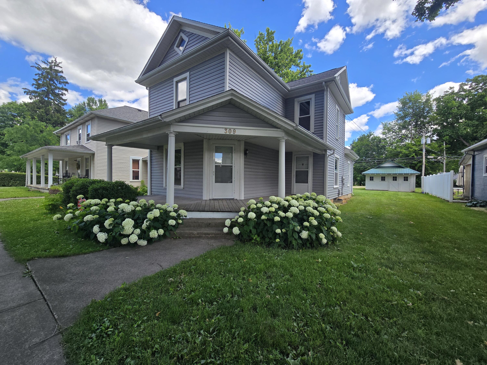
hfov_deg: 106.2
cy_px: 182
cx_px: 244
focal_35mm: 13
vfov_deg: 89.9
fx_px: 183
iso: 50
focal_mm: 2.2
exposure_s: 1/885
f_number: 2.2
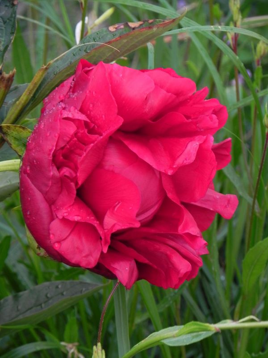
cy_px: 179
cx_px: 134
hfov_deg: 4.4
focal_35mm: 337
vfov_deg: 5.9
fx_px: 3479
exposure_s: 1/20
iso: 160
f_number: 5
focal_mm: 59.9
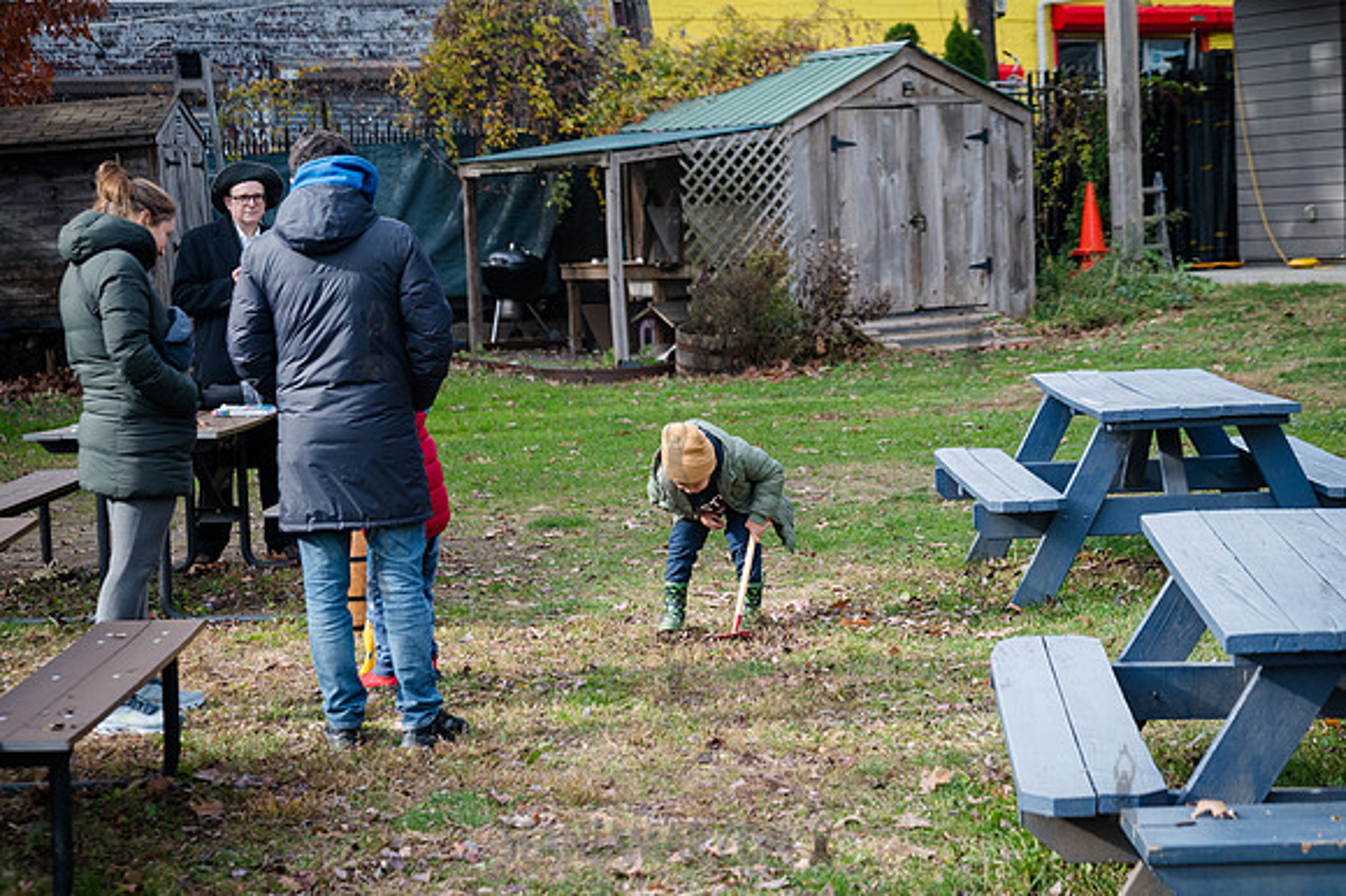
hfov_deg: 27.7
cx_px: 673
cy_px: 448
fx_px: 2728
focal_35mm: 73
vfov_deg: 18.6
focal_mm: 73
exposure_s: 1/500
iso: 1000
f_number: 5
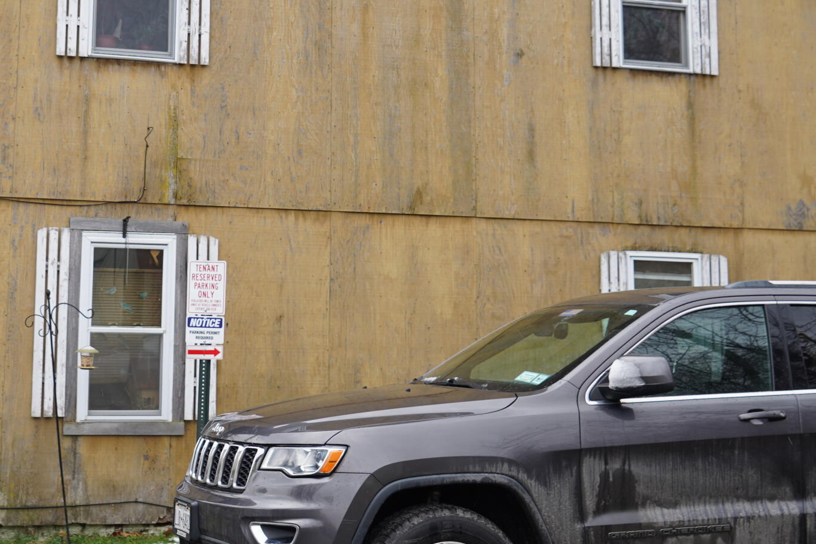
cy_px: 100
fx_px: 1451
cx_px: 236
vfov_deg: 21.0
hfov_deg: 31.0
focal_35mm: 64
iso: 100
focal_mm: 29
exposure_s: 1/80
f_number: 5
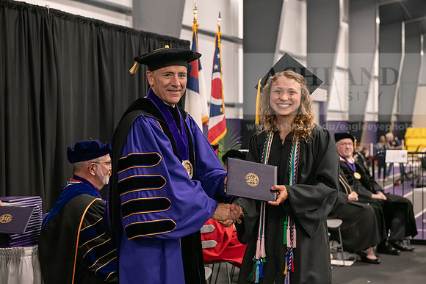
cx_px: 213
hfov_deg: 28.8
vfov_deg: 19.5
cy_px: 142
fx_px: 828
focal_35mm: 70
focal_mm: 70
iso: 2500
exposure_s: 1/125
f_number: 5
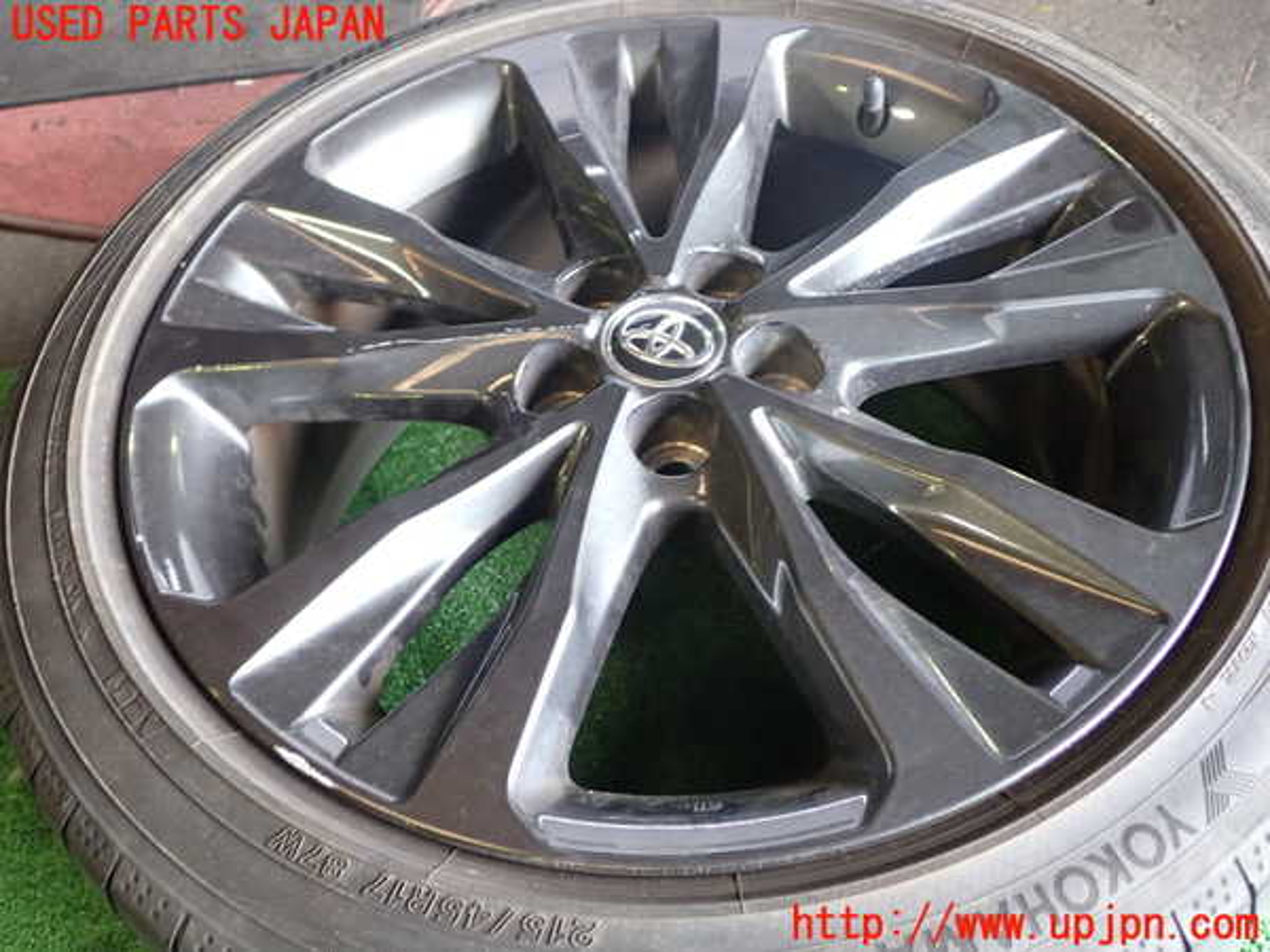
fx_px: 1174
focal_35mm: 32
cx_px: 635
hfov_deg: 56.8
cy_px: 476
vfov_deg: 44.2
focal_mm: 5.79
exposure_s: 1/30
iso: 250
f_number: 2.4
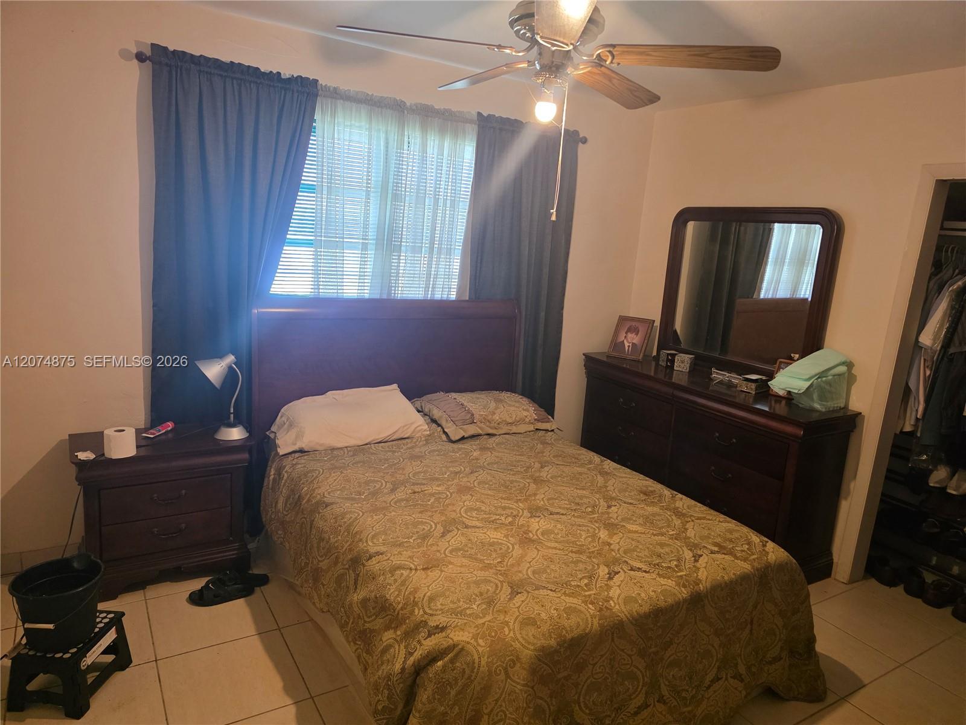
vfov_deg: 58.9
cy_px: 362
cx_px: 483
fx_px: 642
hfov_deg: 73.9
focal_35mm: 23
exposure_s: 1/120
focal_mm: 6.3
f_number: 1.7
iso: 800
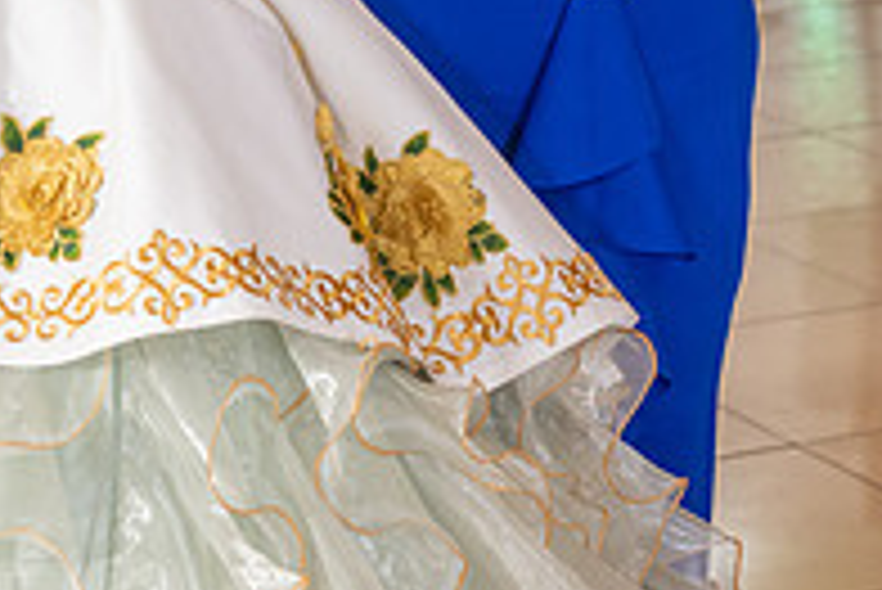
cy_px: -160
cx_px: 180
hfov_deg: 14.4
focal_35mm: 142
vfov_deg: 9.5
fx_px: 3481
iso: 500
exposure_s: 1/200
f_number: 4
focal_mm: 48
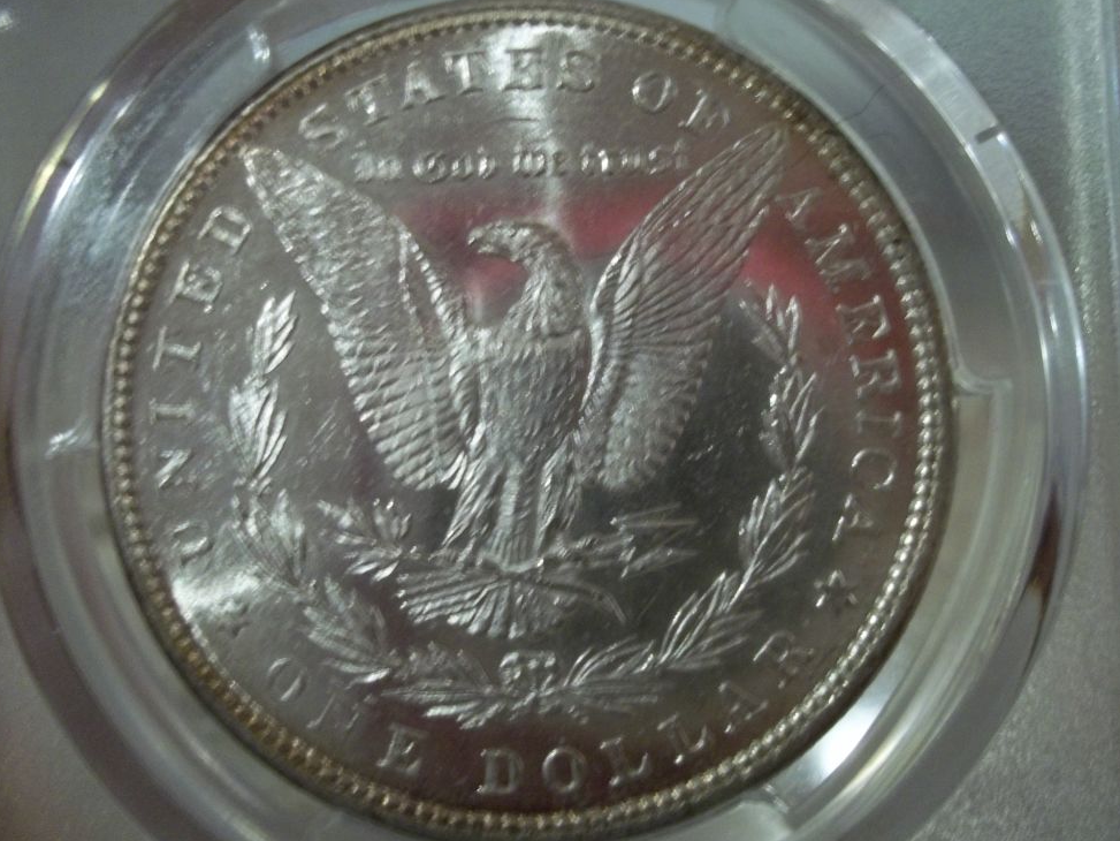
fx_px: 1197
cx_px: 570
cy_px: 426
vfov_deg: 38.7
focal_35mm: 37
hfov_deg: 50.1
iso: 160
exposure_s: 1/10
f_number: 3.1
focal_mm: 6.5
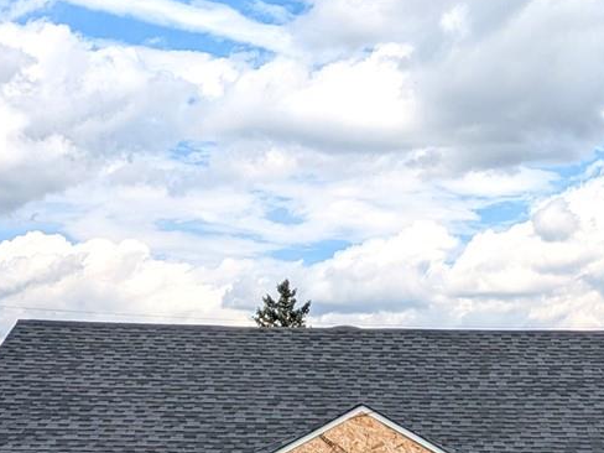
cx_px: 382
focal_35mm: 82
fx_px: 1431
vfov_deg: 17.7
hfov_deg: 23.8
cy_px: 428
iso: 49
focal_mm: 5.43
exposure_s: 1/1869
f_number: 1.89
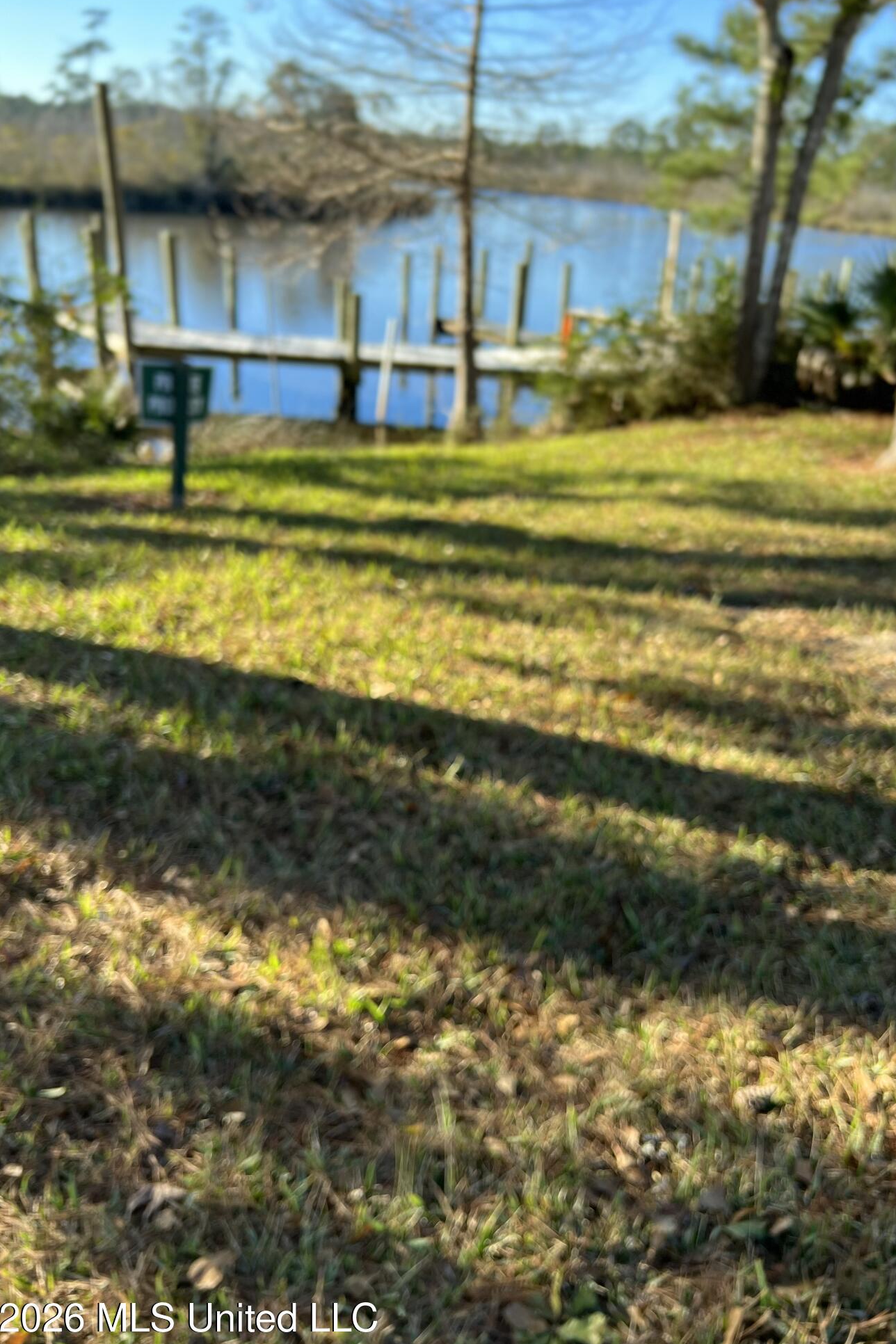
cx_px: 488
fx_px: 1045
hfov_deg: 46.4
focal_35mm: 28
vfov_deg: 65.5
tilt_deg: -26.1
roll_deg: -4.2
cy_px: 686
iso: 50
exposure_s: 1/797
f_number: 1.5
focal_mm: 5.7
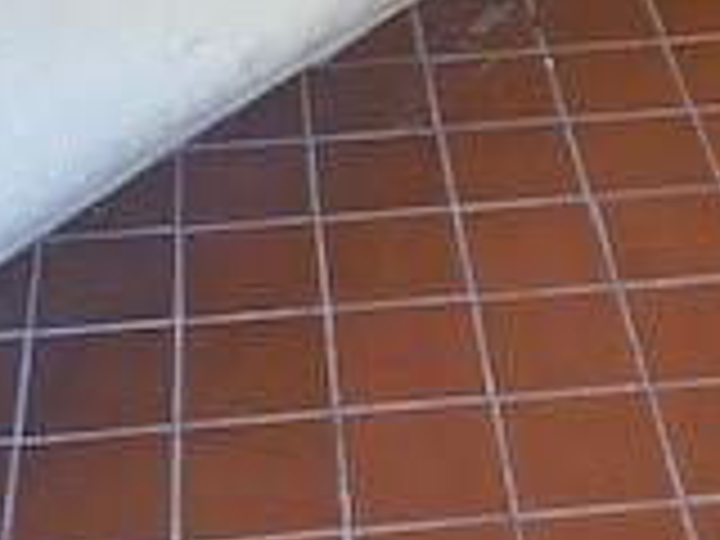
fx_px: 2163
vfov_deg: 11.5
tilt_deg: -8.3
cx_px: 410
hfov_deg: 18.9
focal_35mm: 104
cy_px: -801
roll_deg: +0.7
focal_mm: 4.25
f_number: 1.8
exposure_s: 1/60
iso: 160
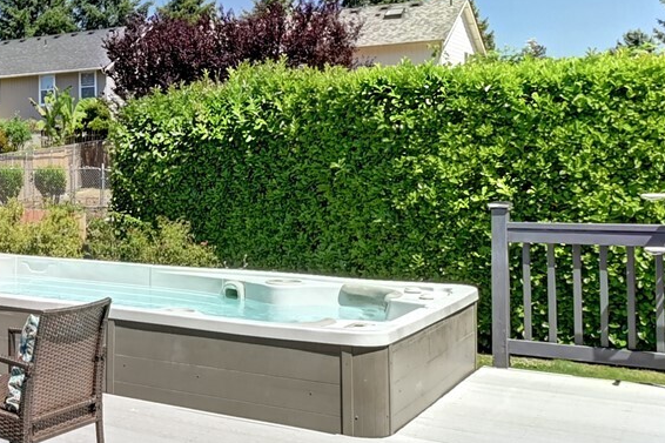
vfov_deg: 29.8
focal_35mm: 45
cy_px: 198
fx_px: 831
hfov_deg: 34.8
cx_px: -130
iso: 250
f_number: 11
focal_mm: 10
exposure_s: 1/30
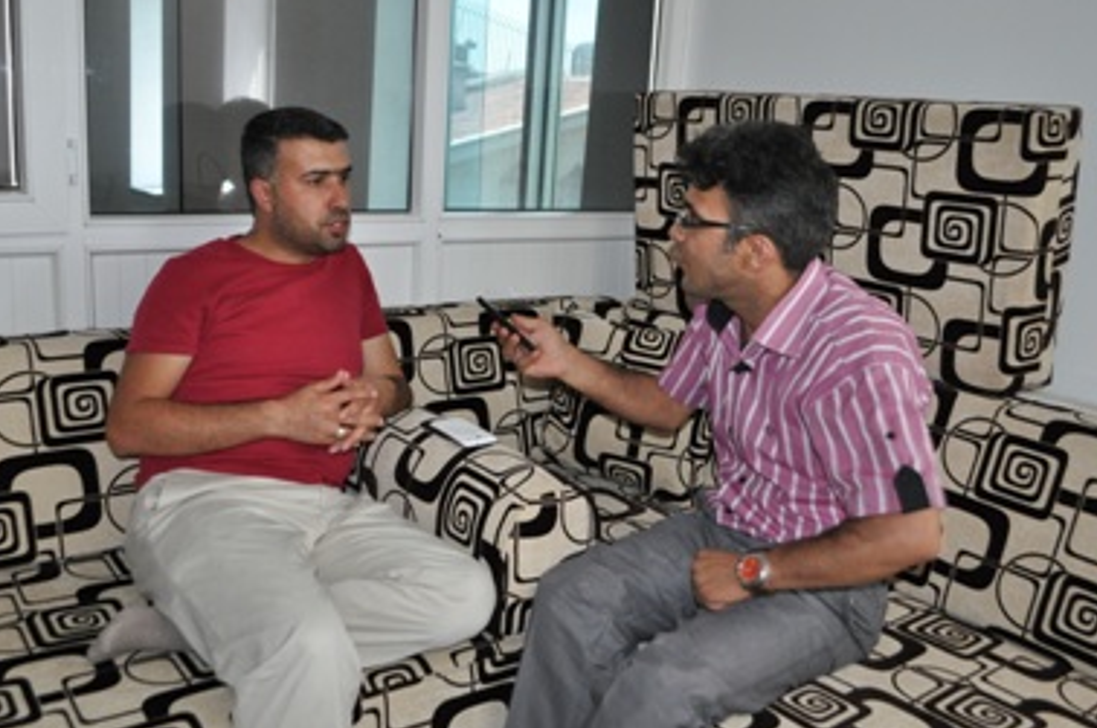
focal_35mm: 32
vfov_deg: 41.0
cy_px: 348
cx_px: 543
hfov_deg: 58.8
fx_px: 974
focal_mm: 18
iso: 800
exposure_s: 1/60
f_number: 3.5
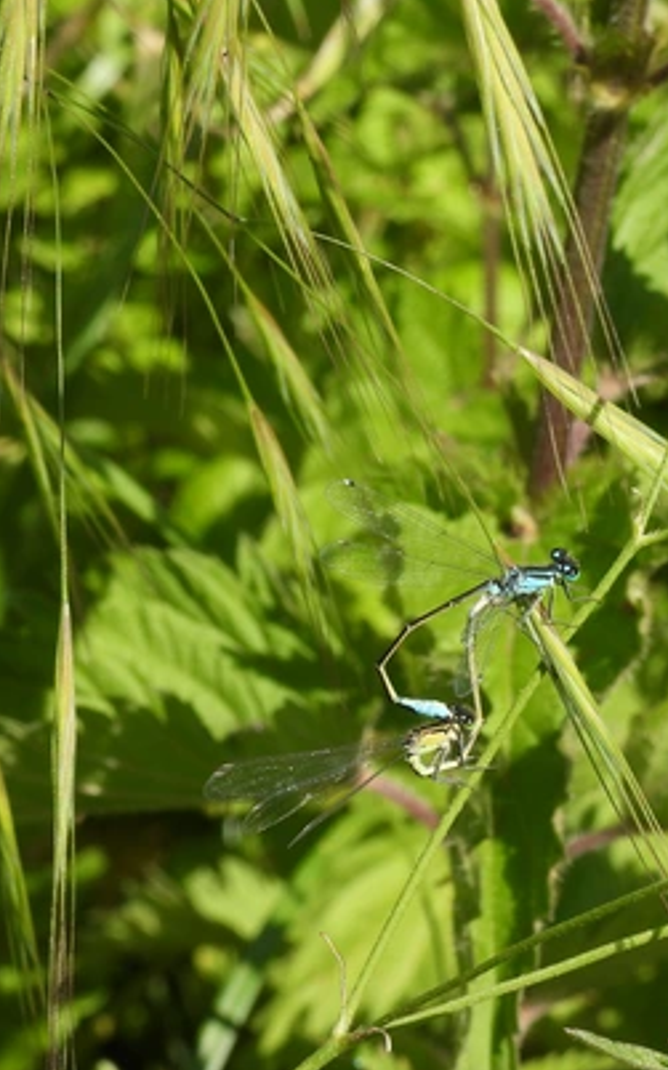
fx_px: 7375
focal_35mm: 253
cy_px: 559
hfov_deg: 5.2
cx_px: 426
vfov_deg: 8.3
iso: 100
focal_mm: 26.8
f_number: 6.3
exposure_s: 1/320
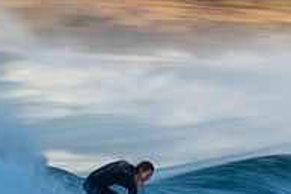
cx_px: 297
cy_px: 226
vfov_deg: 0.6
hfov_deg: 0.9
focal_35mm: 2251
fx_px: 18209
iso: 100
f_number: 25
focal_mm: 500
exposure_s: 1/20
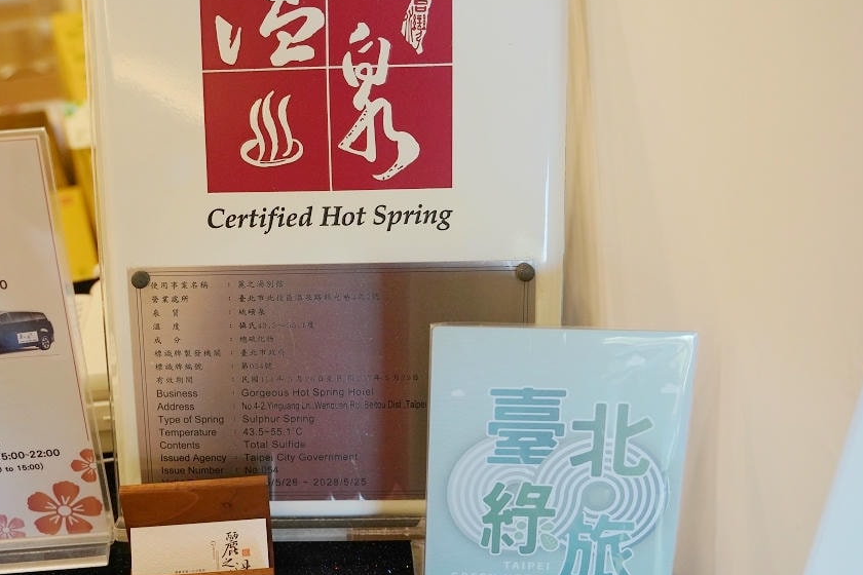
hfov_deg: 48.0
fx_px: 959
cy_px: 264
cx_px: 320
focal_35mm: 40
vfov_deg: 33.4
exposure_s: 1/160
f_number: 3.2
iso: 1600
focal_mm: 28
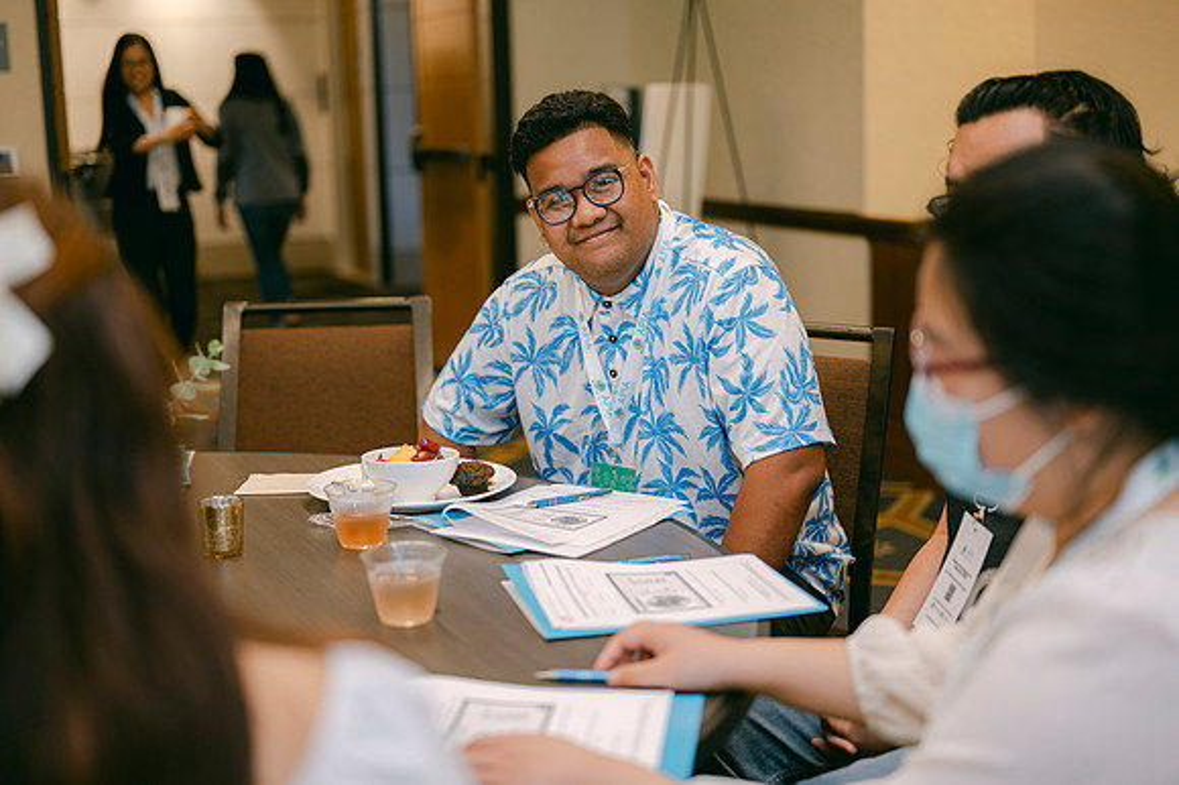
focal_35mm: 50
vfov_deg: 26.7
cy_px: 392
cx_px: 590
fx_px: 1652
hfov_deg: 39.3
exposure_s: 1/125
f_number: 2
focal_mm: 50
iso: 500
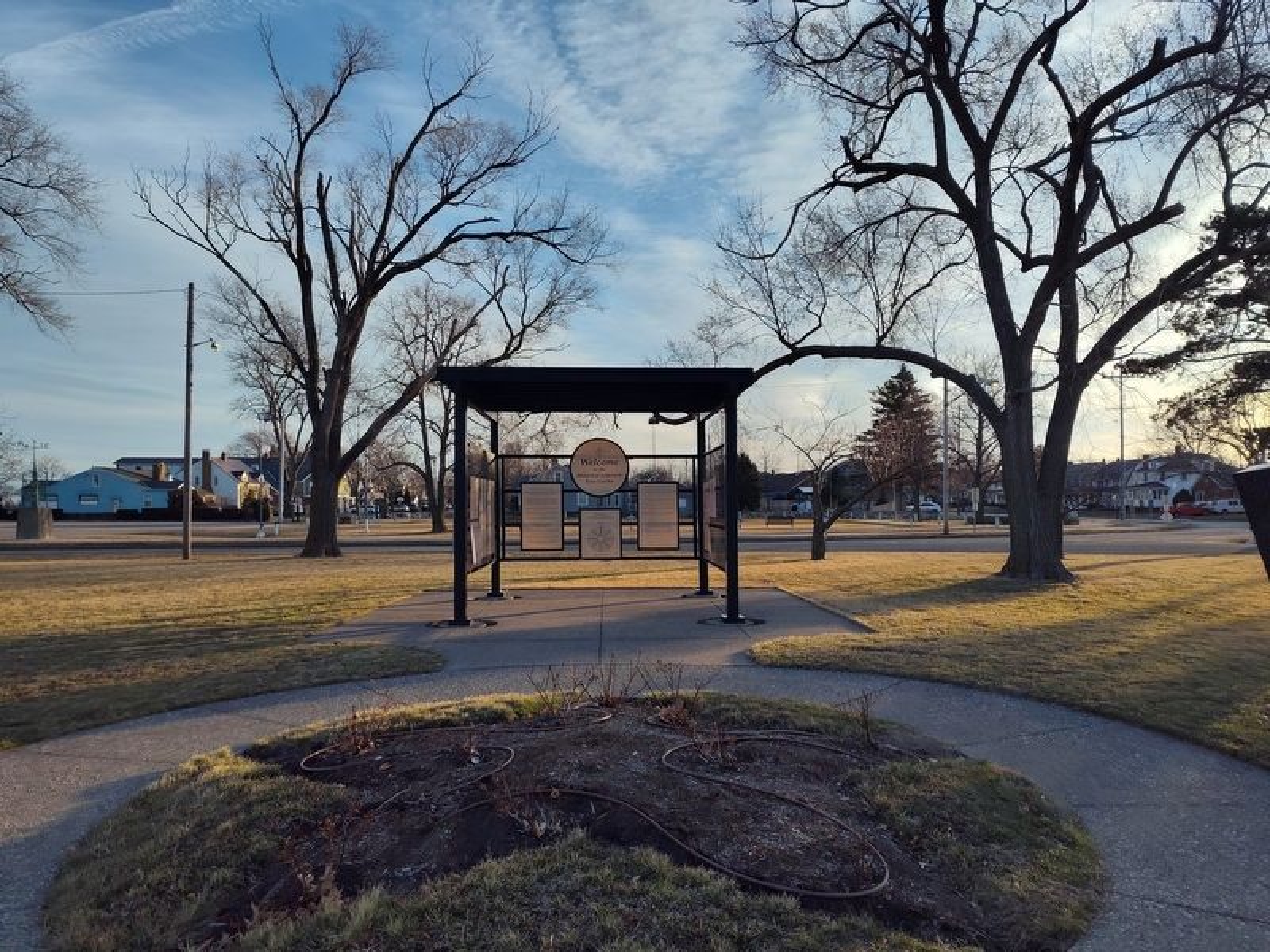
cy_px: 476
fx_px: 844
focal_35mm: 23
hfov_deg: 73.9
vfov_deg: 58.9
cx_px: 635
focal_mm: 5.56
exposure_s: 1/1244
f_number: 1.8
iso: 100
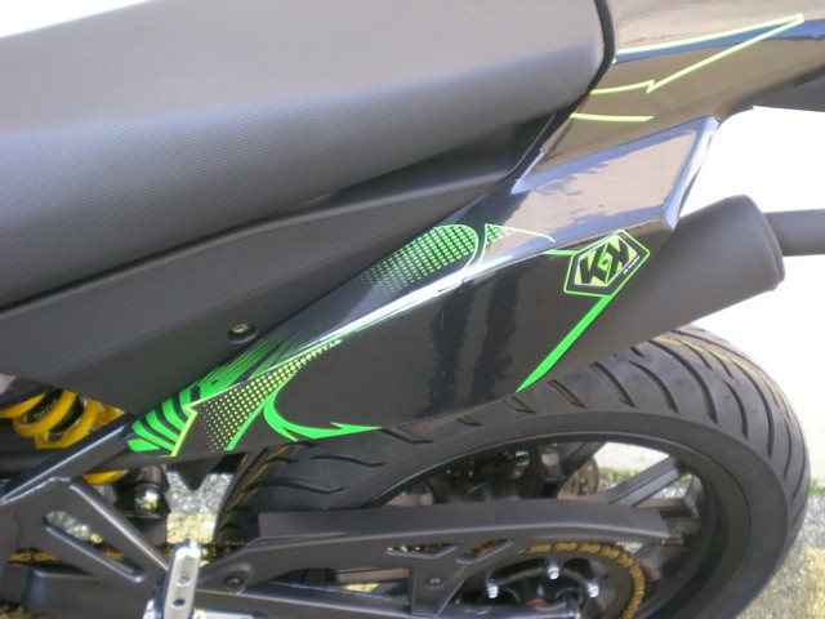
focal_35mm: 44
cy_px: 310
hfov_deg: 42.9
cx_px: 412
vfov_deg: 32.9
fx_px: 1049
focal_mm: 7.4
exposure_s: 1/55.7
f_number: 3.5
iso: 197
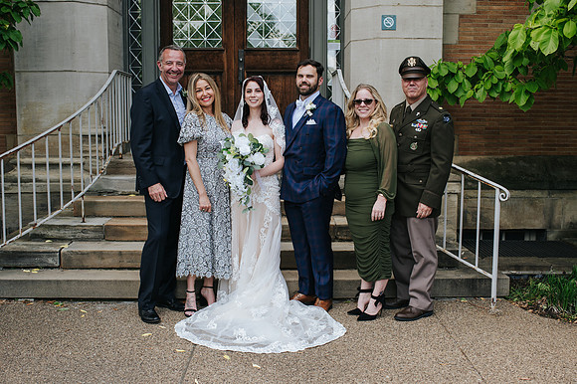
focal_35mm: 41
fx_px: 661
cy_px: 208
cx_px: 278
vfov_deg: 32.4
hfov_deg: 47.2
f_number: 3.5
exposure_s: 1/400
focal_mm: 35
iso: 200
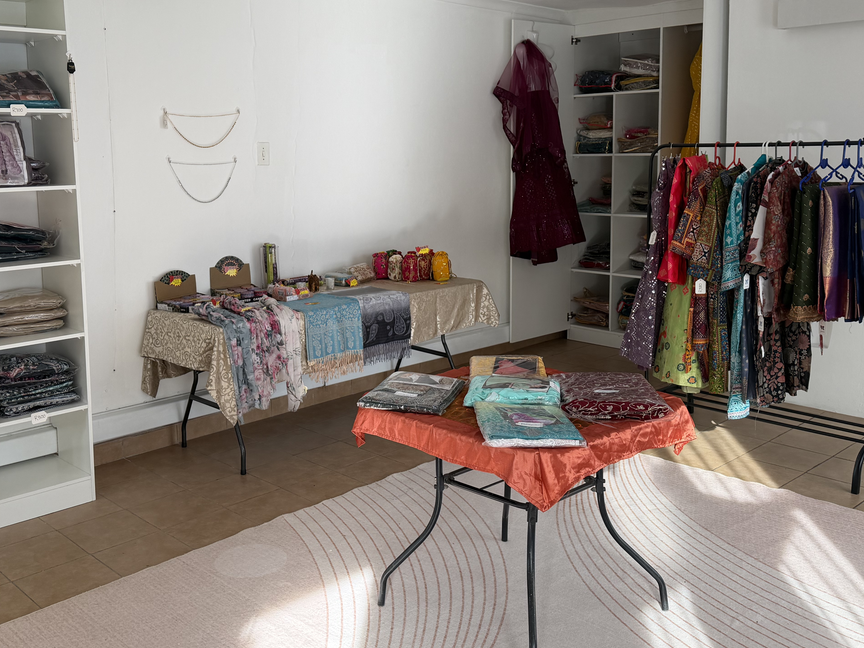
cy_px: 253
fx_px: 899
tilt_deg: -7.3
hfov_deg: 51.1
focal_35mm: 36
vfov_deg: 39.5
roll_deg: +2.2
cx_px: 359
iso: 80
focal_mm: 6.76
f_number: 1.78
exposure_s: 1/222
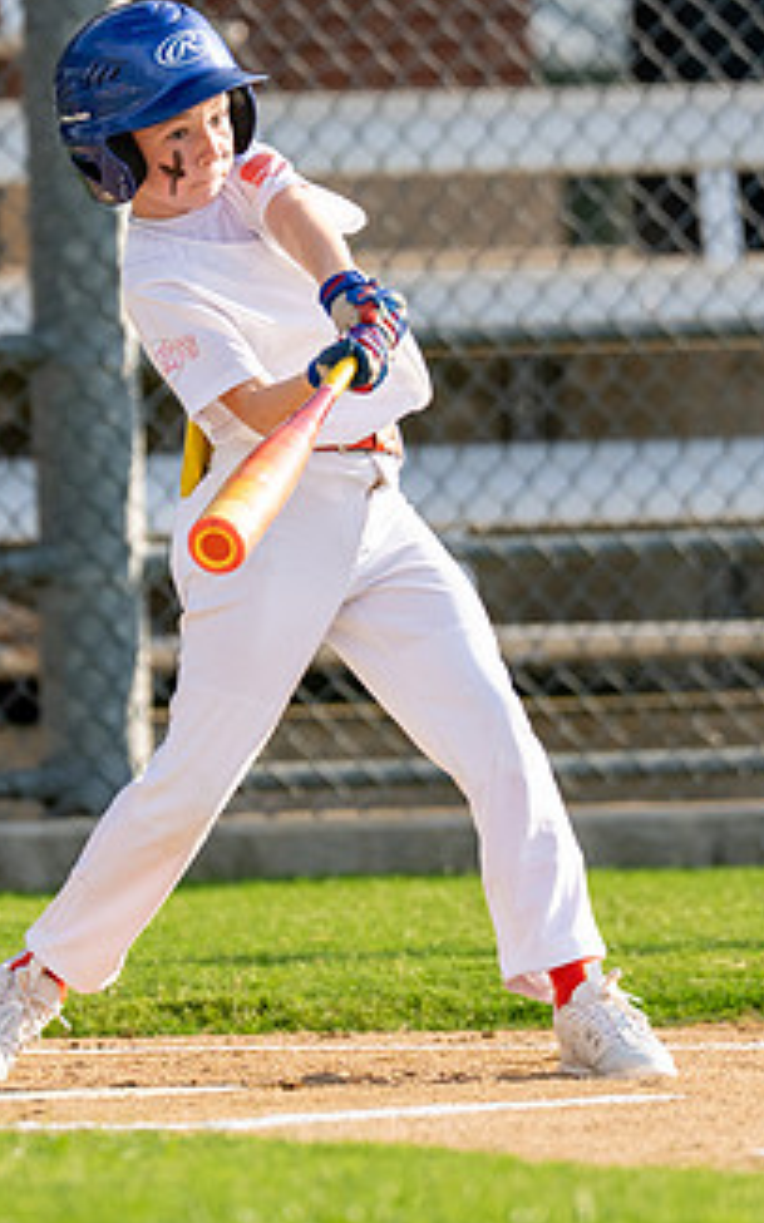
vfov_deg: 3.1
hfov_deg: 2.0
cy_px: 258
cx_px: 312
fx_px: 22297
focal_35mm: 669
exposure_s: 1/4000
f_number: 2.8
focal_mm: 200
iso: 400
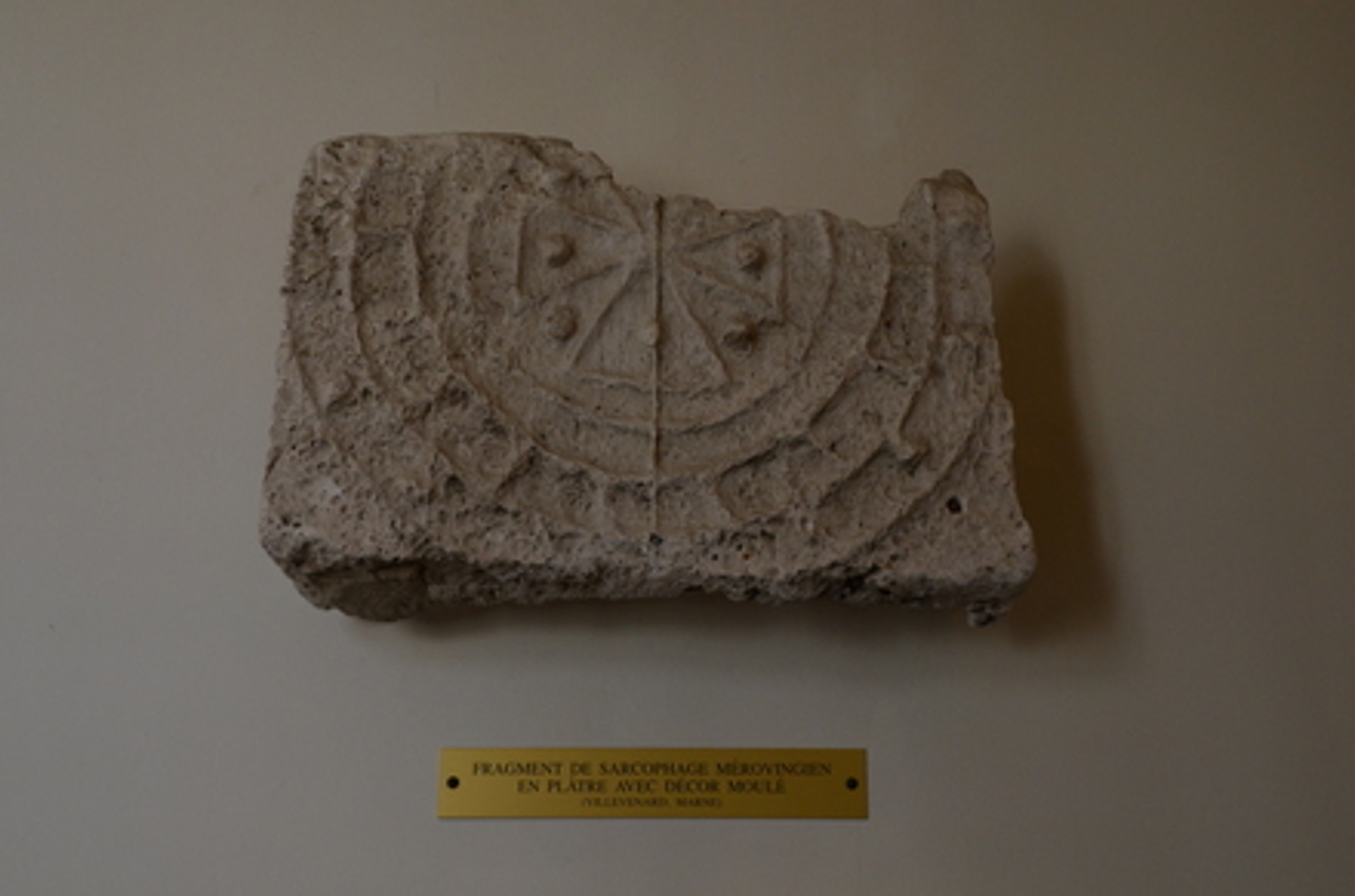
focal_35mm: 52
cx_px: 678
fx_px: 1971
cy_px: 448
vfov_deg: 25.6
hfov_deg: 37.9
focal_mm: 35
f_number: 7.1
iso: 1000
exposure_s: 1/200
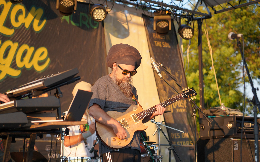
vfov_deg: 12.1
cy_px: 80
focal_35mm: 108
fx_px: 765
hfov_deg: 19.3
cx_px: 130
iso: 200
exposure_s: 1/160
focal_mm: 105
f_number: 4
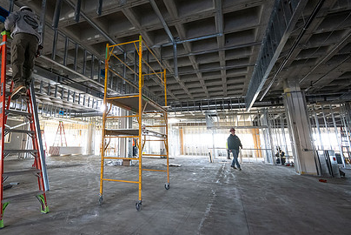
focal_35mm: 21
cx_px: 131
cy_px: 94
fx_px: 205
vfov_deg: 59.1
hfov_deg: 79.6
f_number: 5.6
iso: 3200
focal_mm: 14
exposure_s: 1/100
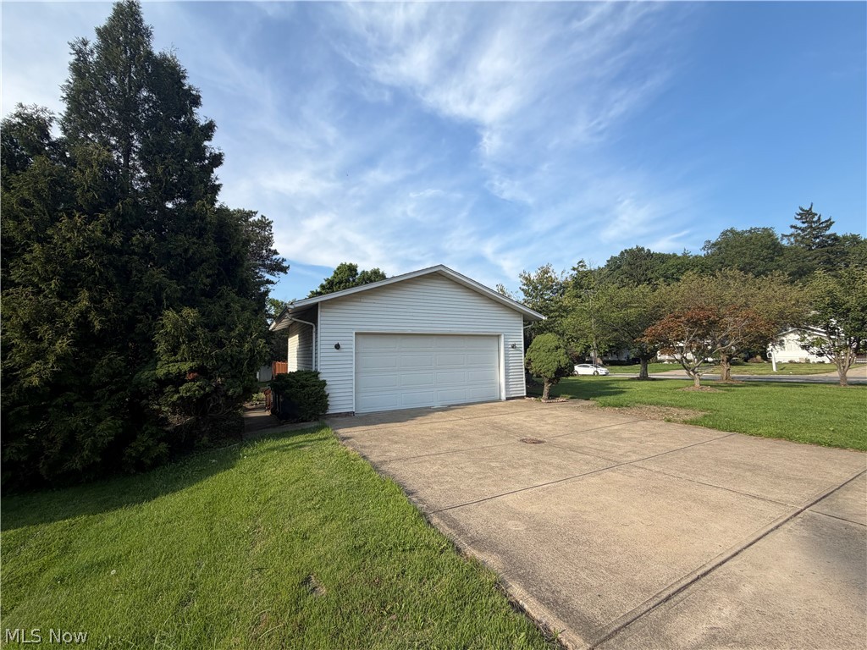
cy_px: 325
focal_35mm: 14
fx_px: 351
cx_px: 434
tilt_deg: +2.9
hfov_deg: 102.1
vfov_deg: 85.7
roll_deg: +1.5
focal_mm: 2.22
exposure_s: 1/770
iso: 25
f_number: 2.2
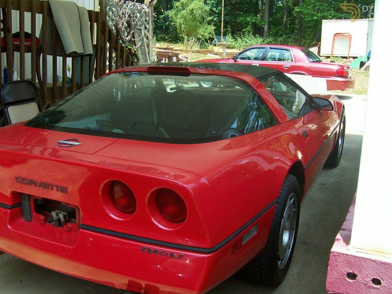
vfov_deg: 38.7
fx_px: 419
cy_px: 147
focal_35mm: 37
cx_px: 196
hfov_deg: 50.1
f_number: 5.6
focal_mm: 5.6
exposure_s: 1/125
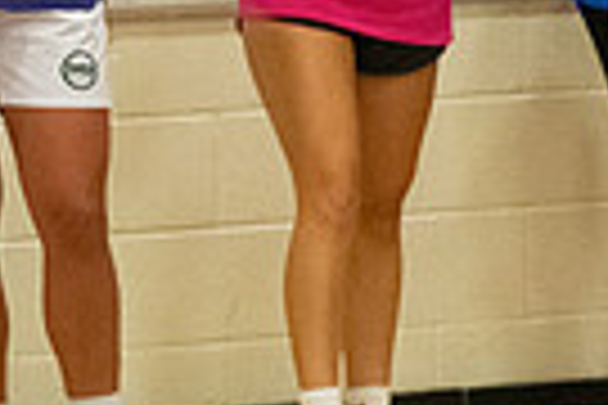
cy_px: 142
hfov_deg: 3.9
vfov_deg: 2.6
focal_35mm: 523
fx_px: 8832
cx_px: 1275
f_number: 4.5
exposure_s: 1/800
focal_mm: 122
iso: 6400
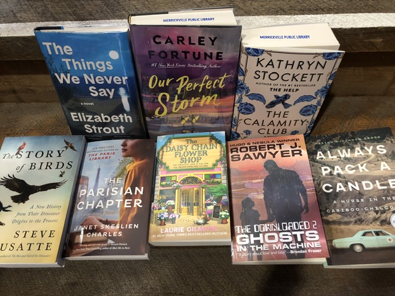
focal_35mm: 28
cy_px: 148
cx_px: 198
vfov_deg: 49.7
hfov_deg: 63.4
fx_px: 320
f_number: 1.8
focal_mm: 3.99
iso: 100
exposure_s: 1/7
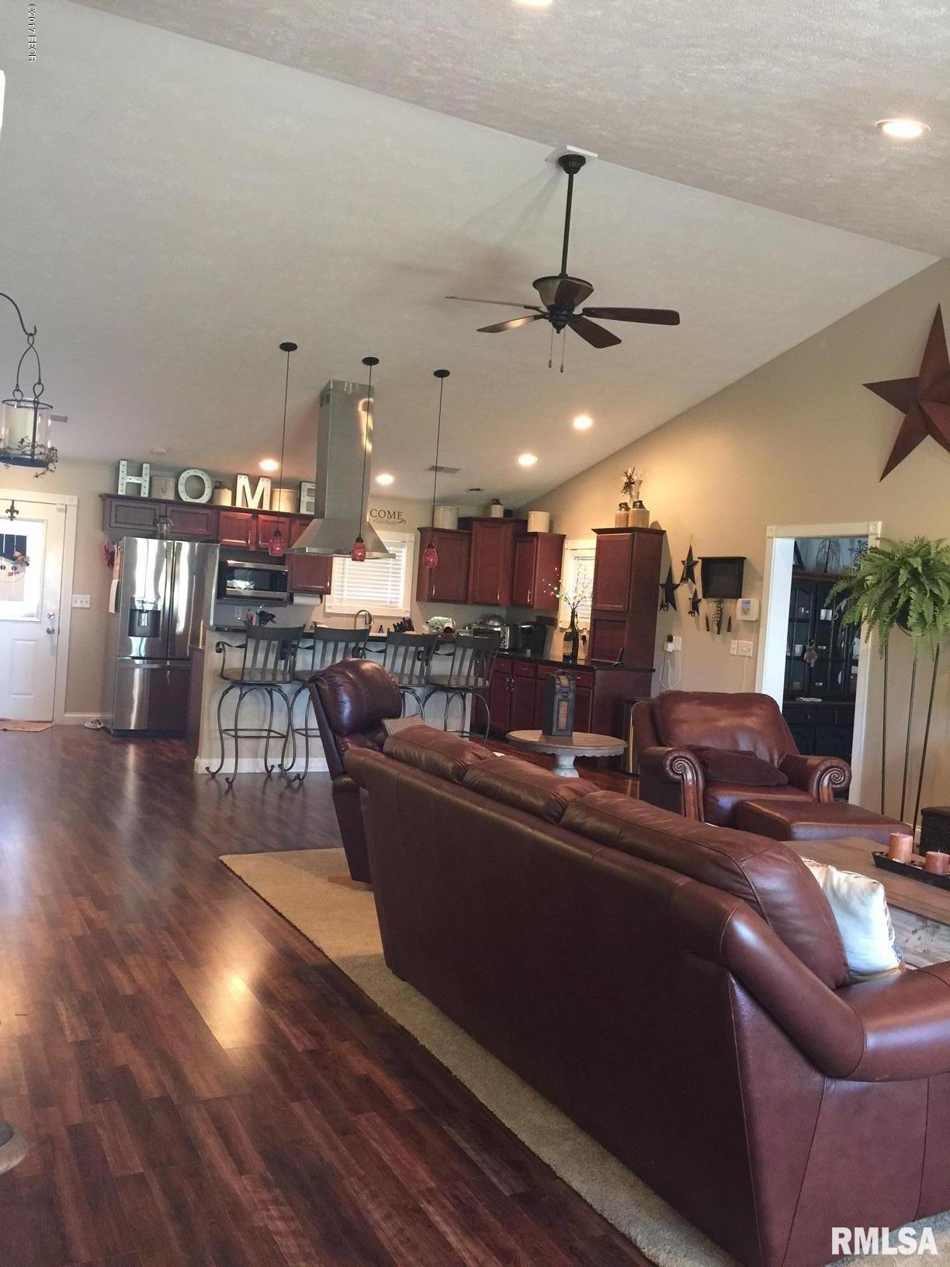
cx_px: 475
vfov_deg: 61.7
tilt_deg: -0.6
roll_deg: -3.7
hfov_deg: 48.2
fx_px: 1061
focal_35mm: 29
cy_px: 634
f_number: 2.2
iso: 100
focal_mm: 4.15
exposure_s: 1/10
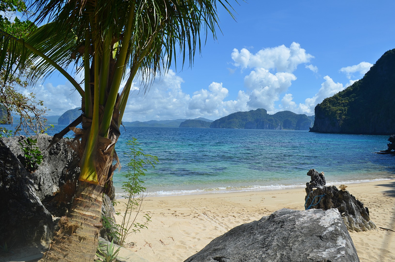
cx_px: 198
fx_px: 296
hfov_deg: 67.5
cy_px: 131
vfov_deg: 47.7
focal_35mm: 27
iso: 100
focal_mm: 18
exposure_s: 1/320
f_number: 9
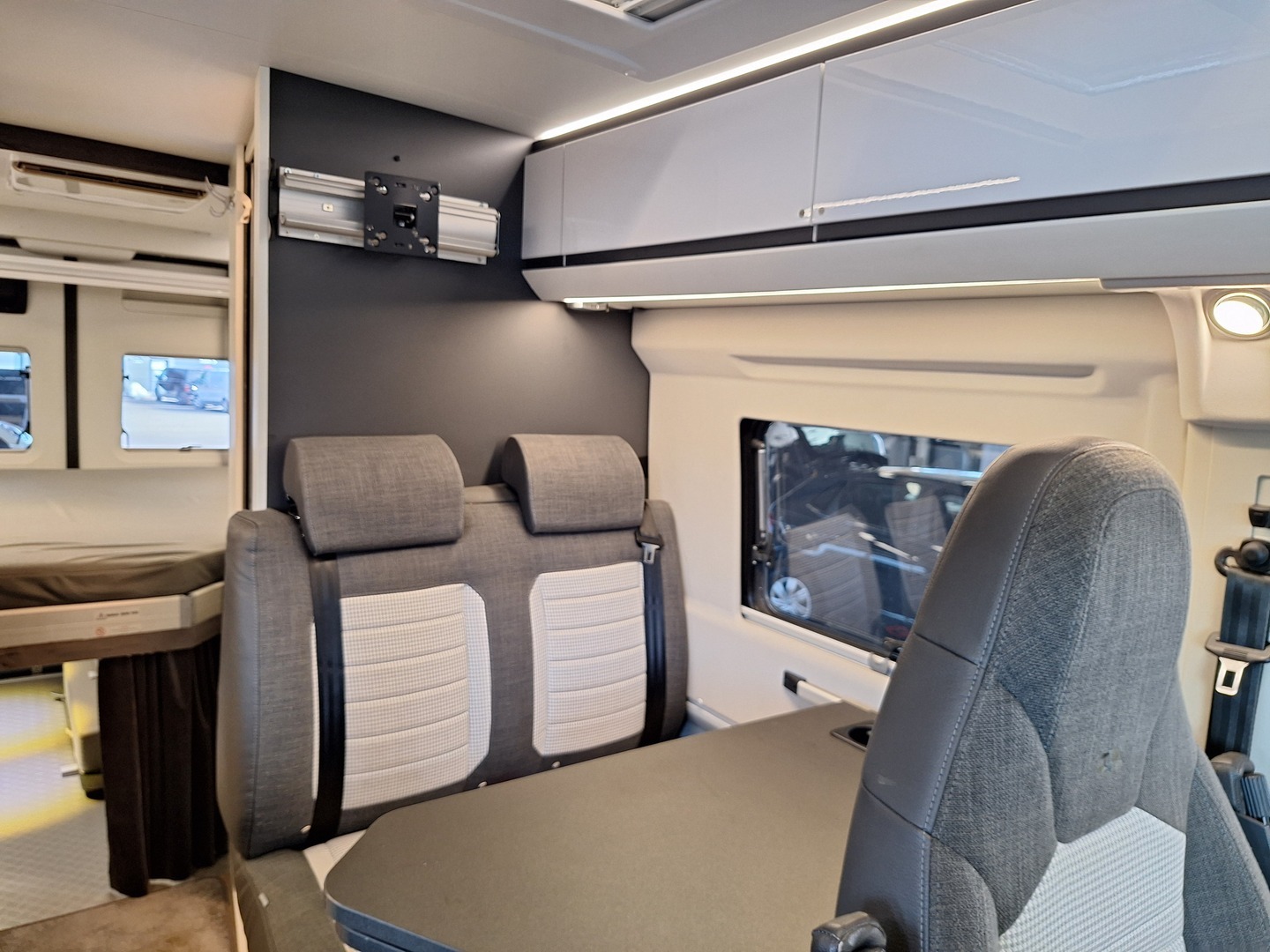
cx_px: 635
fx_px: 844
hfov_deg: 73.9
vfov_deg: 58.9
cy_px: 476
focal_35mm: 23
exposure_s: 1/50
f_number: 1.8
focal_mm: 5.54
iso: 125
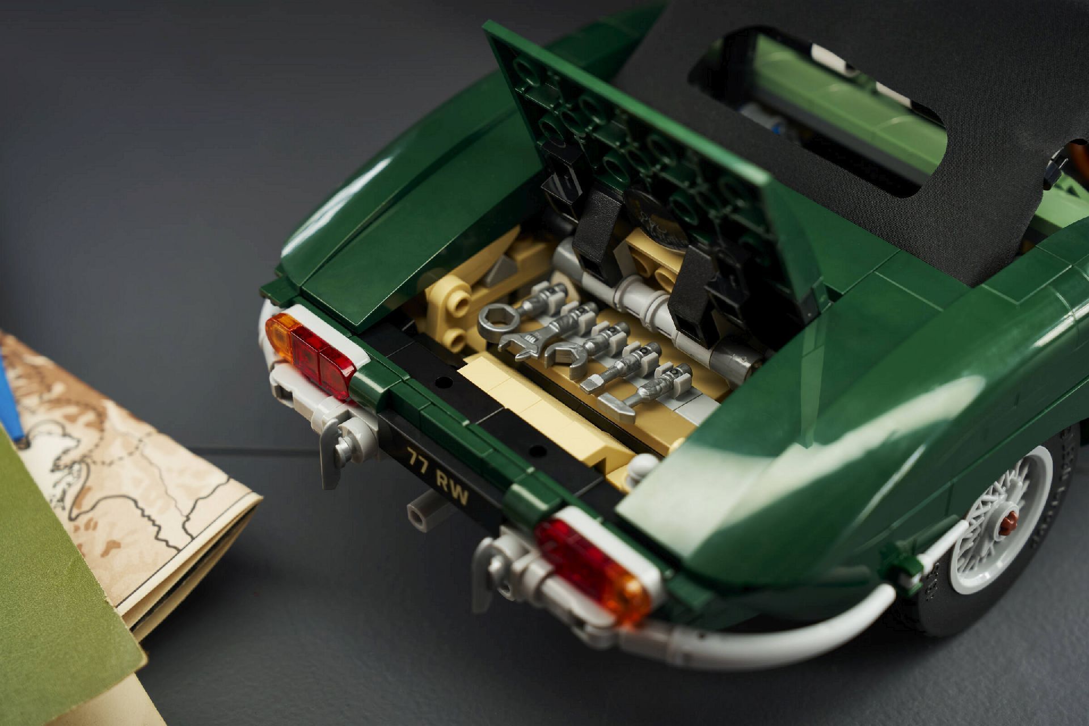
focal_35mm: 65
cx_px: 544
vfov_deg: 20.9
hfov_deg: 31.0
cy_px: 363
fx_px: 1966
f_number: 5.6
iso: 250
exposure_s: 1/50
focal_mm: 65
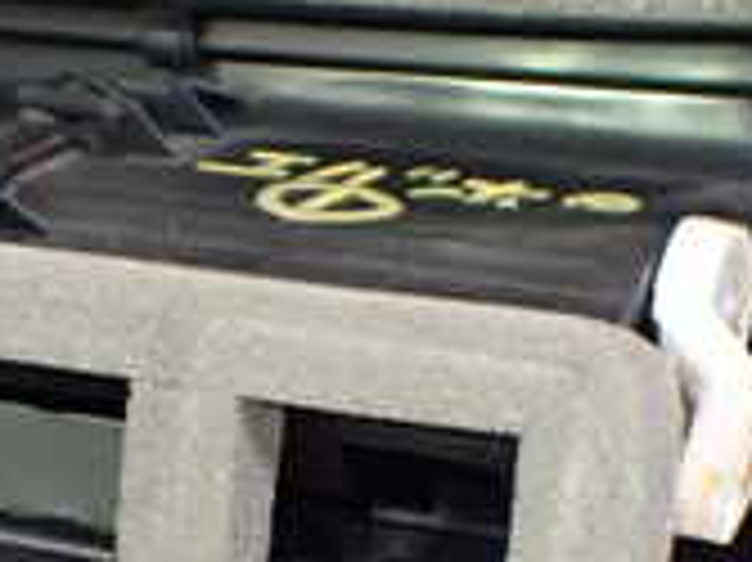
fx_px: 2345
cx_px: 180
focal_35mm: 108
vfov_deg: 13.5
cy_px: 540
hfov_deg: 18.1
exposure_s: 1/40
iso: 800
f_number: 2.3
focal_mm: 5.4
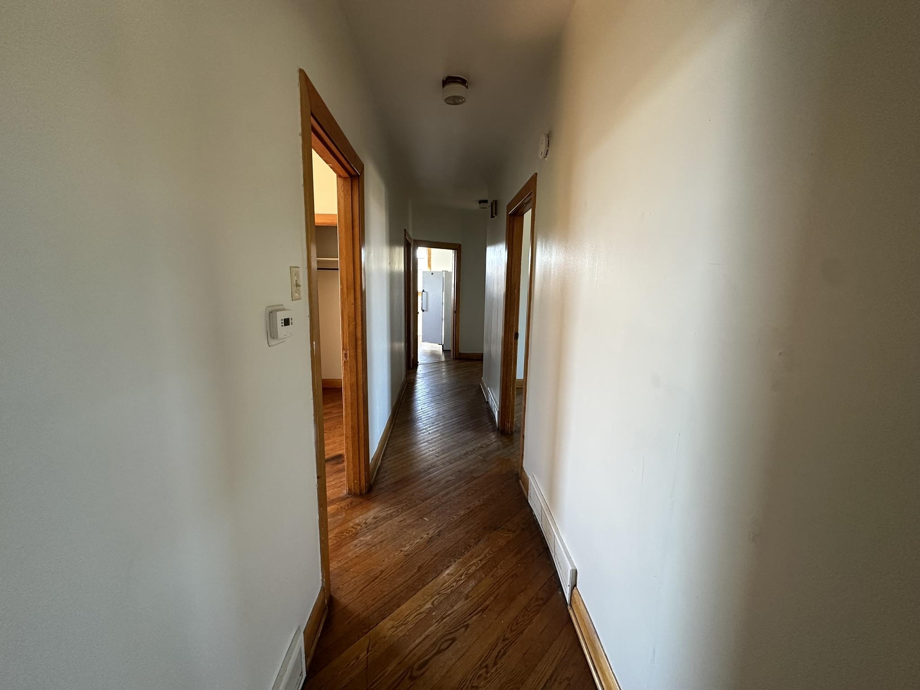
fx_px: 372
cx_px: 460
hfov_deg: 102.1
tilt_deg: -9.0
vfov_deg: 85.7
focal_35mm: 14
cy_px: 345
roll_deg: -1.0
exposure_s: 1/99
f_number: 2.2
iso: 200
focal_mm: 2.22
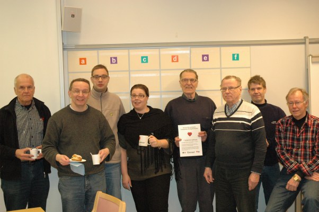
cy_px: 106
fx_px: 451
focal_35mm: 51
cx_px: 160
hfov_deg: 38.9
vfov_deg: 26.4
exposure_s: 1/80
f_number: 5
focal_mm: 34
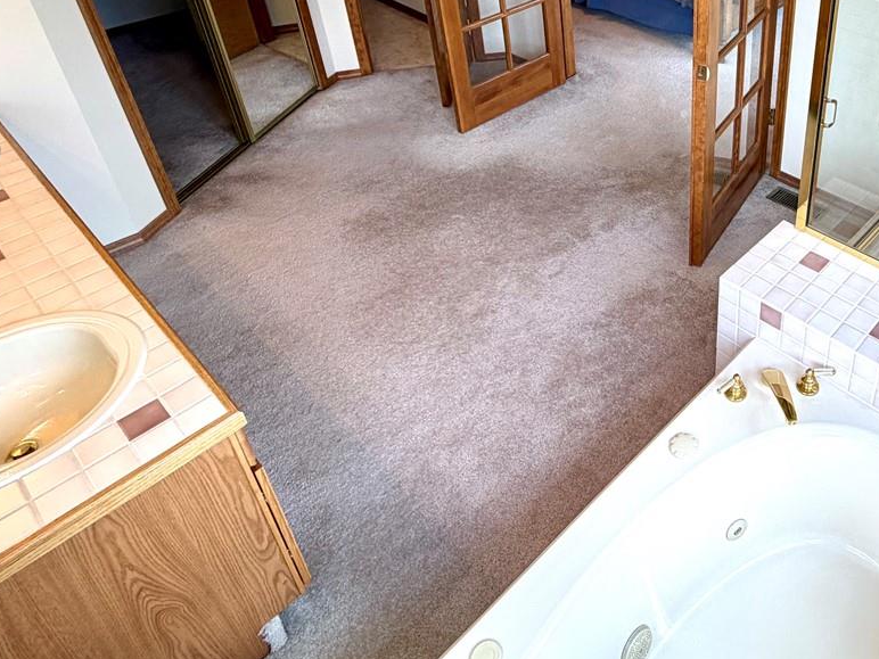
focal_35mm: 29
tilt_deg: -29.4
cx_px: 712
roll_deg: -1.1
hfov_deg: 56.8
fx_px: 736
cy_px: 109
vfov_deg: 45.2
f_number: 2.2
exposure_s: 1/120
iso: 50
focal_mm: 2.22
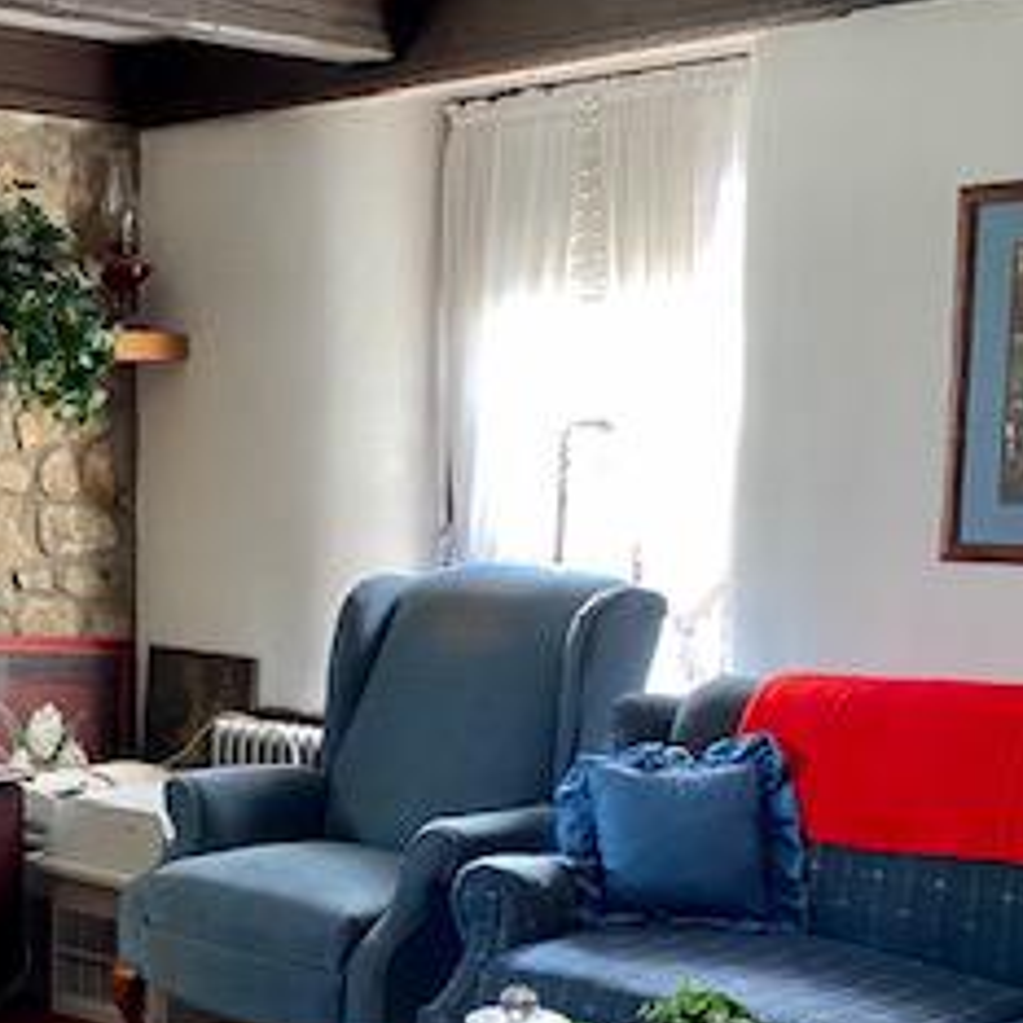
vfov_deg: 26.8
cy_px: 799
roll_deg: -0.3
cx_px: 44
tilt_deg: -8.2
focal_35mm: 63
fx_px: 2106
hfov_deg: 26.1
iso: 250
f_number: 1.8
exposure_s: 1/60
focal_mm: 4.25
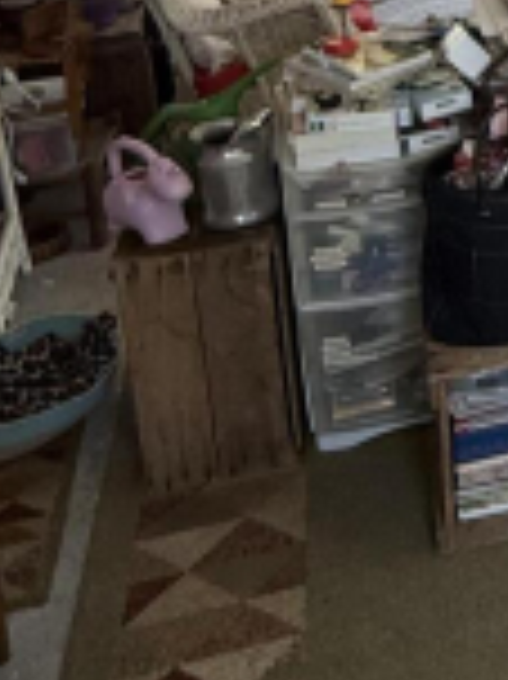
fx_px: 1215
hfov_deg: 20.8
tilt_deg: -14.6
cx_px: 715
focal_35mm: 62
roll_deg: -0.8
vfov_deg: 28.1
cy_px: -92
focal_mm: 2.22
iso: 200
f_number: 2.2
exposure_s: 1/99
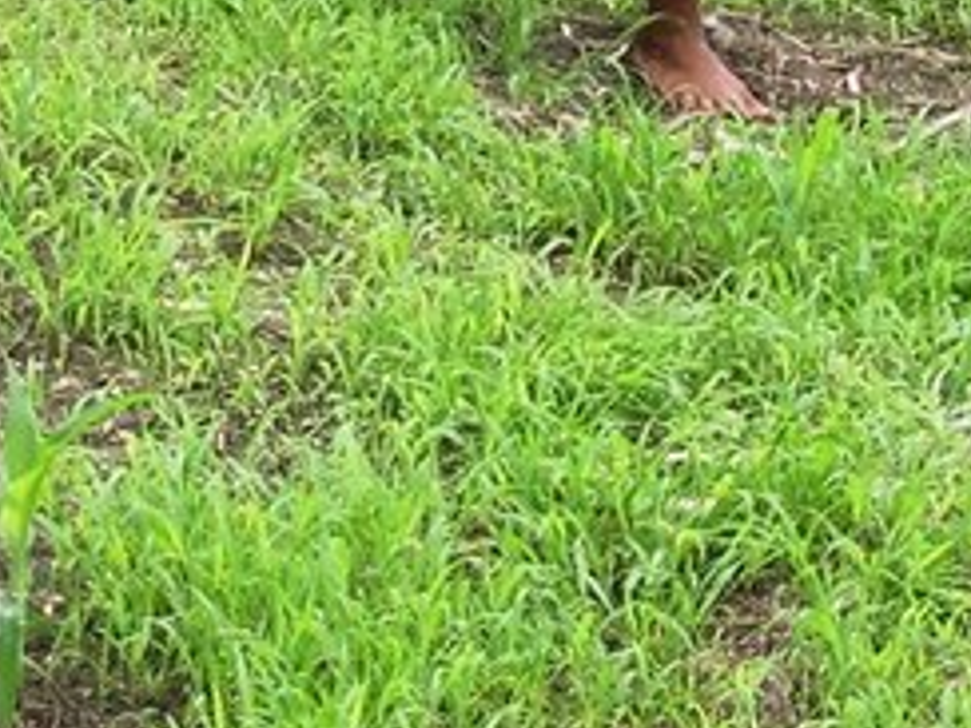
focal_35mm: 311
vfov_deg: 4.7
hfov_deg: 6.3
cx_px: -482
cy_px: -394
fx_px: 8724
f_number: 3.9
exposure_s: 1/250
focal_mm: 12.2
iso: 50
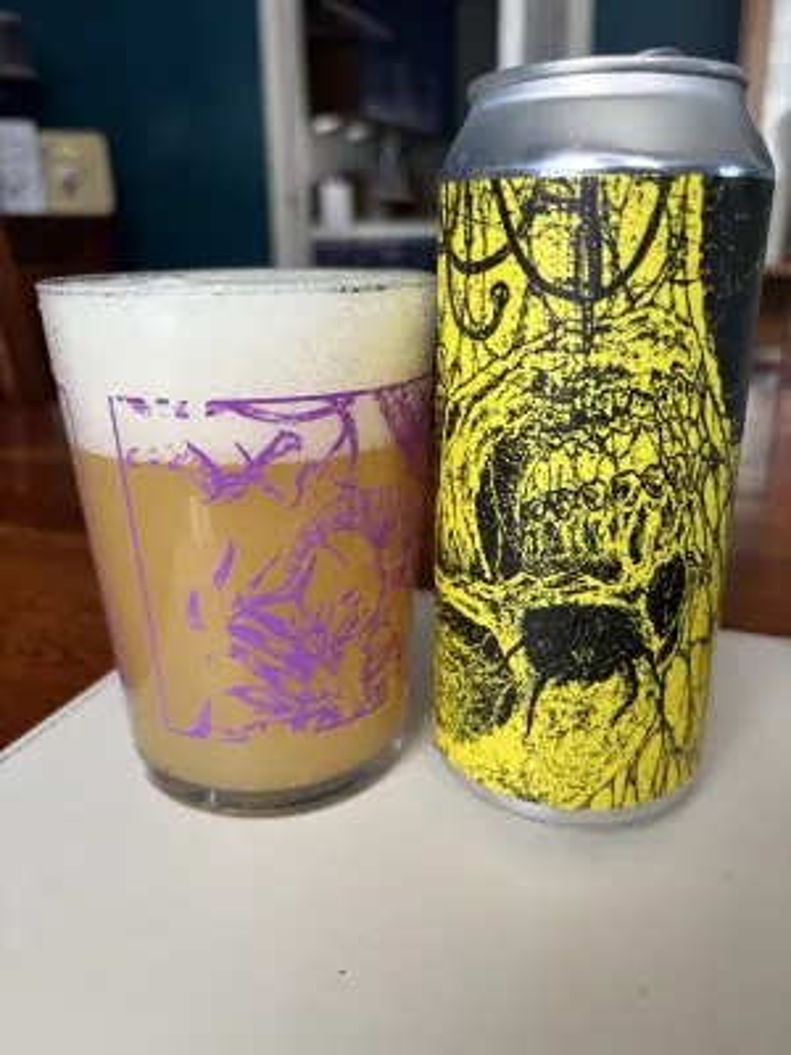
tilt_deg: -20.4
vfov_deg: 67.3
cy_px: 528
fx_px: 792
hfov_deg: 53.1
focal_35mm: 26
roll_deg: +0.1
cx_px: 396
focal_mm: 5.96
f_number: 1.6
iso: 64
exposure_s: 1/121
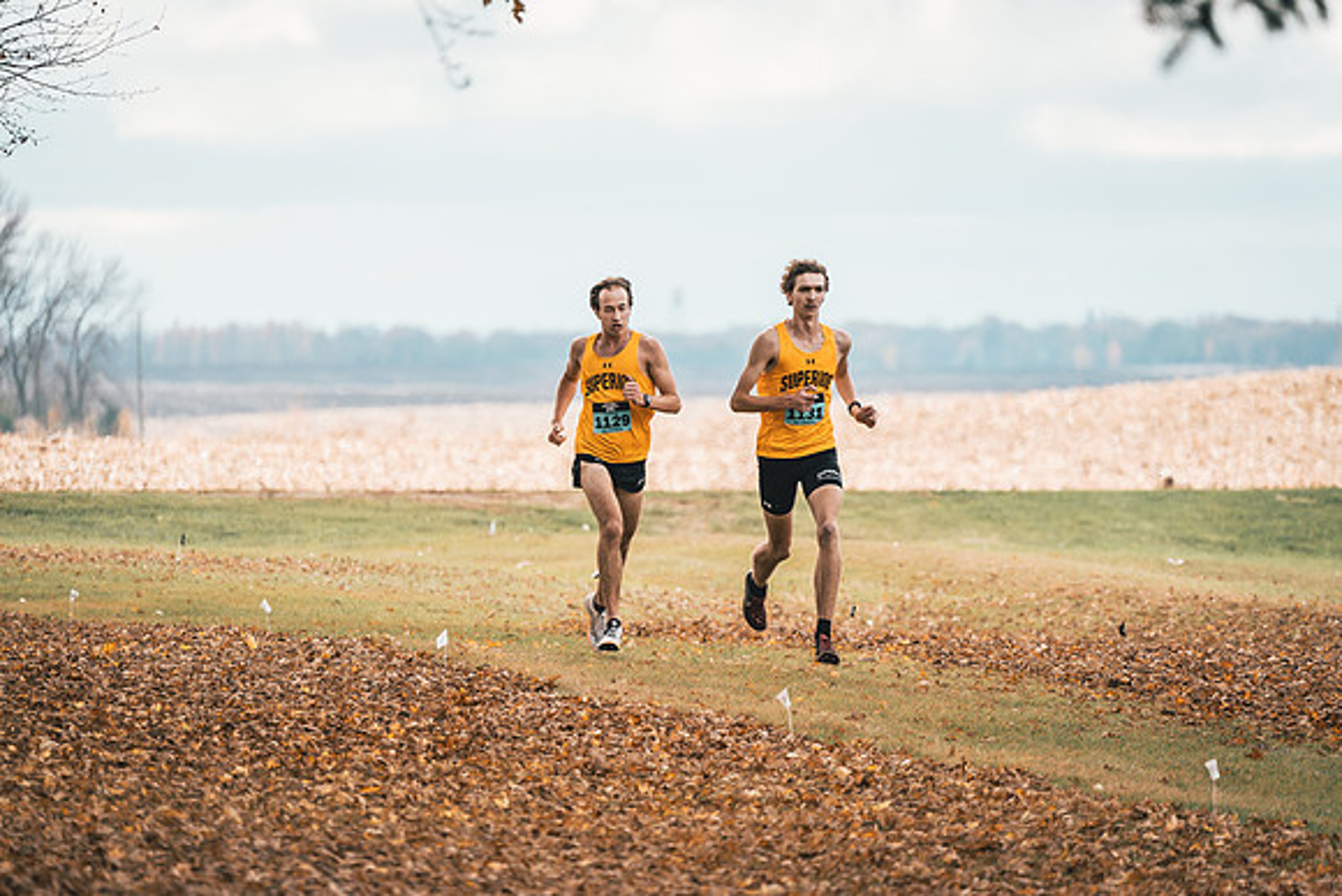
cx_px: 671
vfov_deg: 3.4
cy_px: 448
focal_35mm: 403
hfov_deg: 5.1
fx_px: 15027
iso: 400
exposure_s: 1/1000
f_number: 6.3
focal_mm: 400
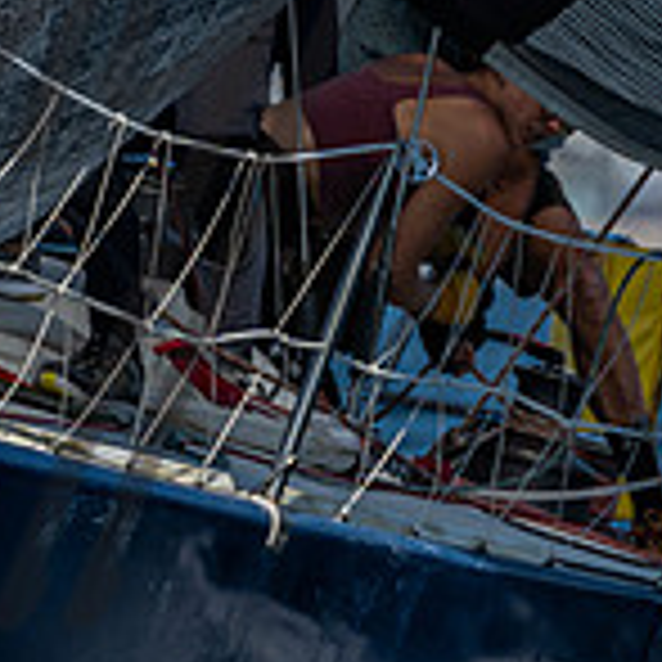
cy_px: -741
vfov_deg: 0.7
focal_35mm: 2696
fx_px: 58332
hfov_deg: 0.7
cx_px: -17
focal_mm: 400
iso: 100
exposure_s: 1/1000
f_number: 5.6
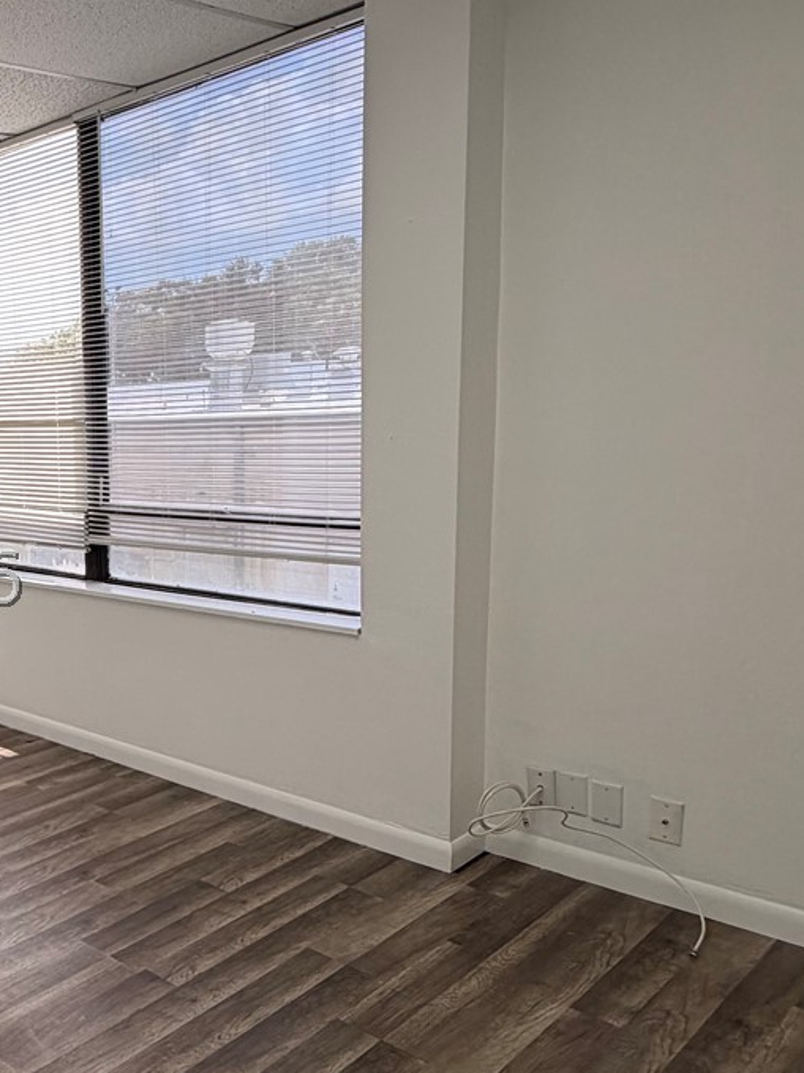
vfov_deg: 55.3
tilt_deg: -8.8
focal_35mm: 33
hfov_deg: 36.6
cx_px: -71
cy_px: 578
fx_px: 1022
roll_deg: +2.9
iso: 40
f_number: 2.2
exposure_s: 1/173
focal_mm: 2.22
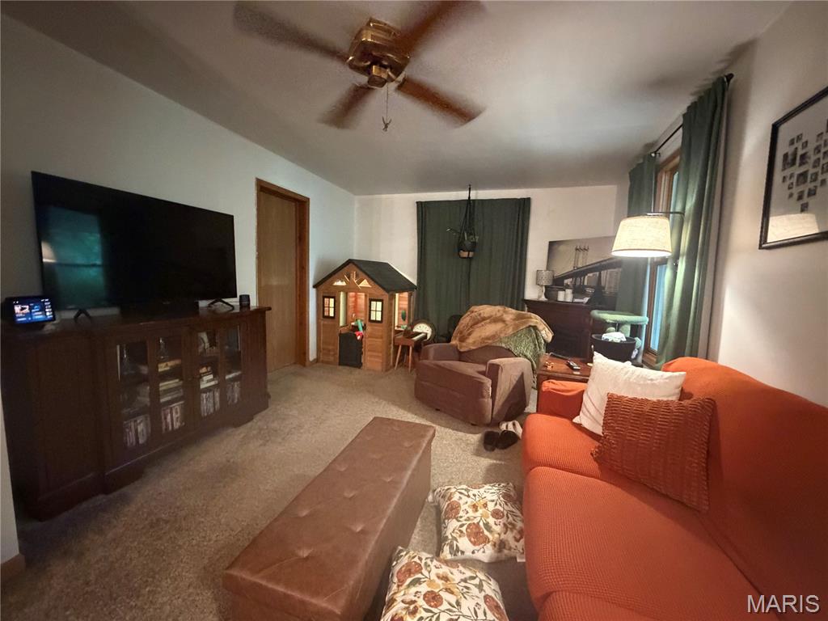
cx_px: 414
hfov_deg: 102.1
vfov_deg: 85.7
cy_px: 310
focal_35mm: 14
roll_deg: -2.4
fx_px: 335
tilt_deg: -5.8
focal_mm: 2.22
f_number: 2.2
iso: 1600
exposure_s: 1/40
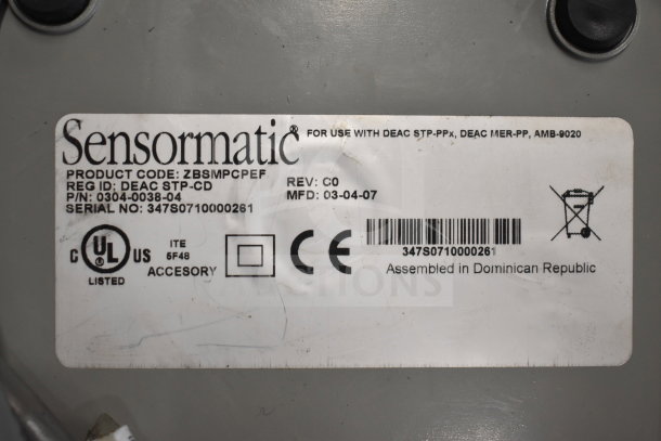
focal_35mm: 51
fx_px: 937
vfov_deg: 26.5
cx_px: 330
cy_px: 220
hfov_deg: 38.9
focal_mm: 34
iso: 1100
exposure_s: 1/50
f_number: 4.5
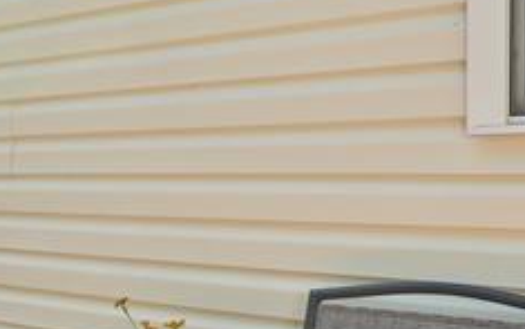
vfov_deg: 19.7
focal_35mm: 66
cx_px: -120
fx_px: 945
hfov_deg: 27.1
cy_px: 203
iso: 320
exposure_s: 1/640
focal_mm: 14
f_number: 9
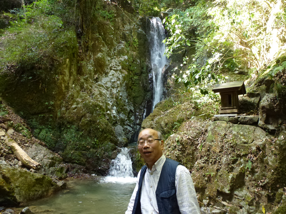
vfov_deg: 56.8
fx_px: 198
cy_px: 107
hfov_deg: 71.6
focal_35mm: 24
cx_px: 143
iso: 400
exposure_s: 1/50
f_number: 3.3
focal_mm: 4.3
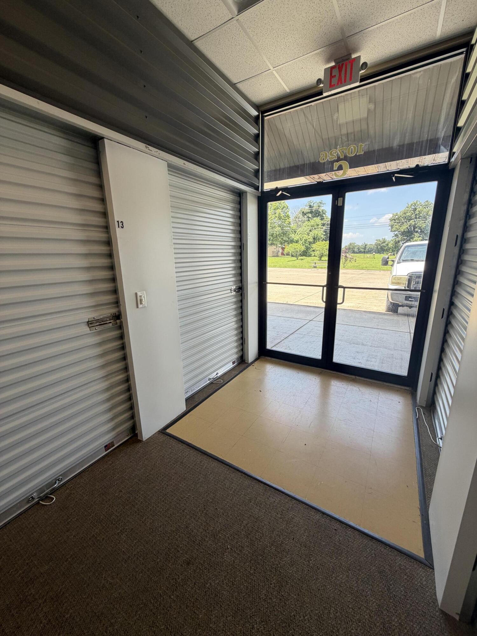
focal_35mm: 14
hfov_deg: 85.7
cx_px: 238
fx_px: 257
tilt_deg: -15.5
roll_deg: +3.4
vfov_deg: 102.1
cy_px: 318
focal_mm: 2.22
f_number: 2.2
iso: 50
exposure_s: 1/158
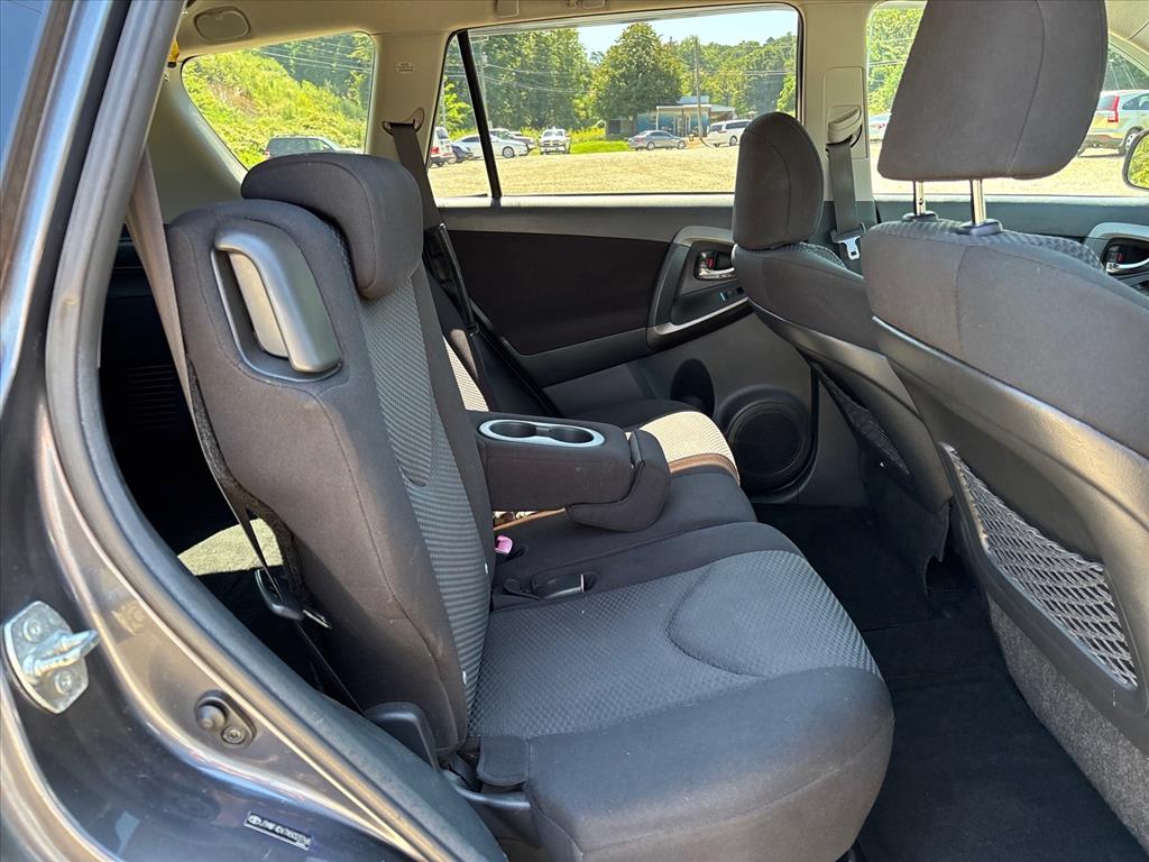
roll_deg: +0.0
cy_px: 431
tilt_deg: -16.6
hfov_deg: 67.3
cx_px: 574
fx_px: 863
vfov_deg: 53.1
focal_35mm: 26
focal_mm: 5.96
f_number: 1.6
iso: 100
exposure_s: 1/121
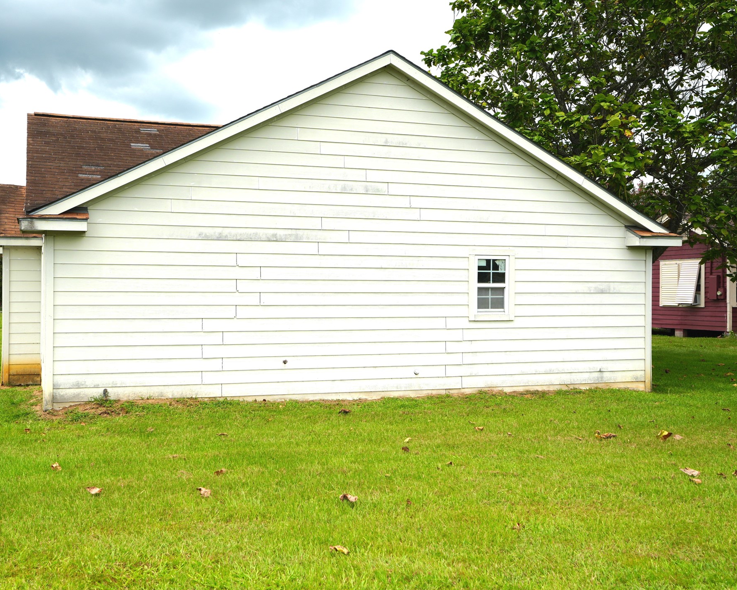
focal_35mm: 38
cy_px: 295
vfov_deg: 39.2
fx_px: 829
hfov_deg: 47.7
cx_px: 298
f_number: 10
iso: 100
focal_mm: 33
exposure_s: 1/160
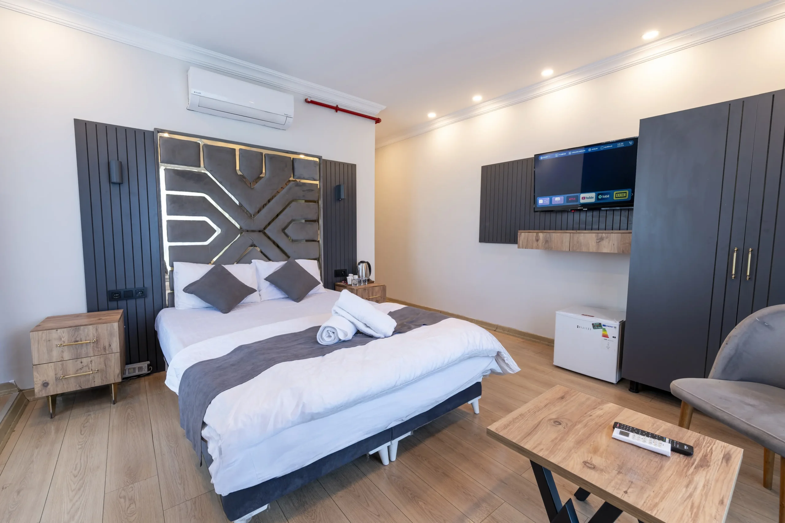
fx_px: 327
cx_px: 392
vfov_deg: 77.2
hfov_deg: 100.4
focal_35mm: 15
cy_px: 262
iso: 200
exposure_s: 1/5
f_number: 8
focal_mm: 15
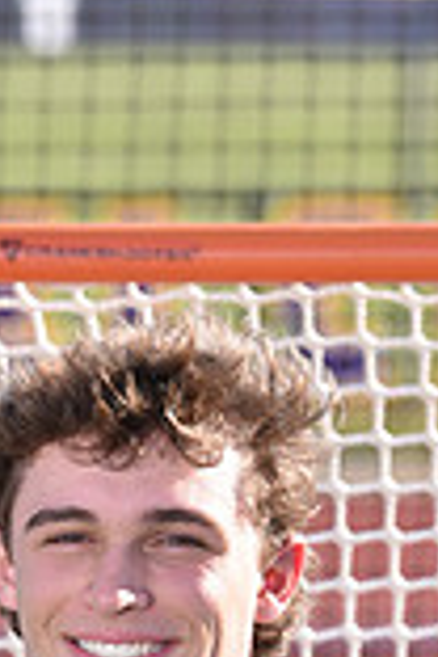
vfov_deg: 3.7
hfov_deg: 2.5
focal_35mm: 557
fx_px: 10164
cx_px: 27
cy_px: 1032
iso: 125
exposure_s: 1/250
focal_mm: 150
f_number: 5.6
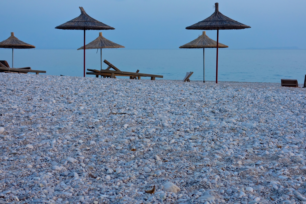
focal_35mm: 72
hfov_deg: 28.1
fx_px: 612
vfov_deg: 18.9
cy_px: 96
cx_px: 166
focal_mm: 18.66
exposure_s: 1/100
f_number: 3.5
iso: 125
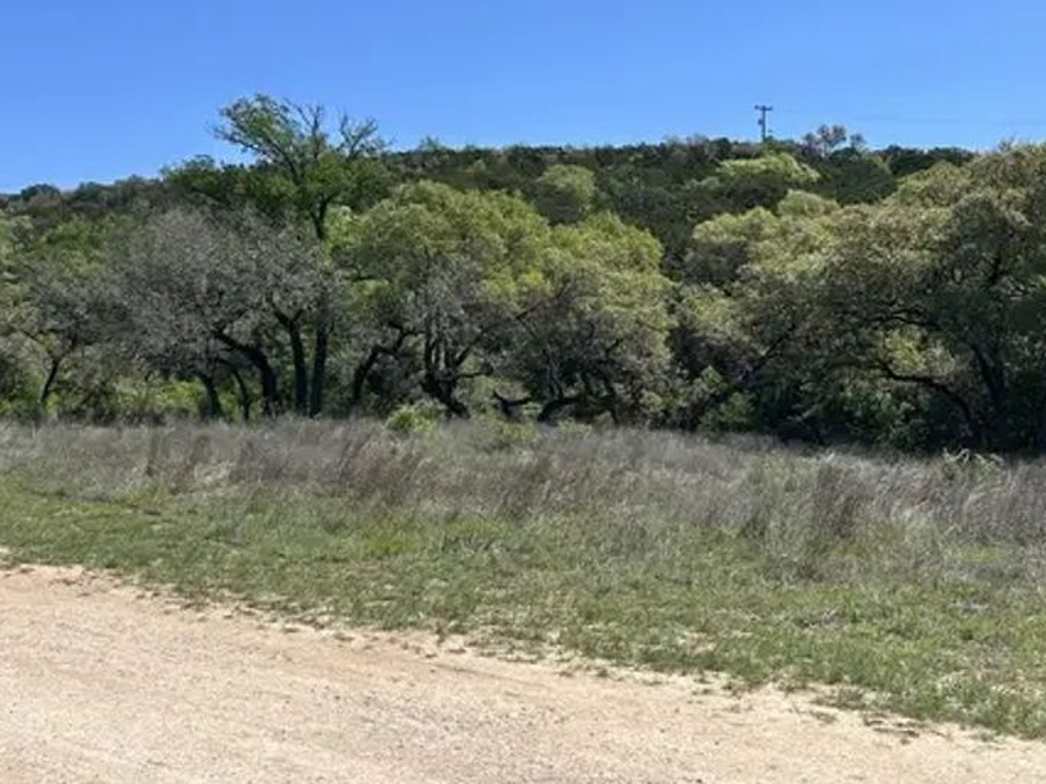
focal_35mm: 39
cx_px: 625
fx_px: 1178
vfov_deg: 36.4
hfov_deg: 47.6
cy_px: 262
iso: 50
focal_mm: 5.7
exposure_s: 1/4274
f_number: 1.5
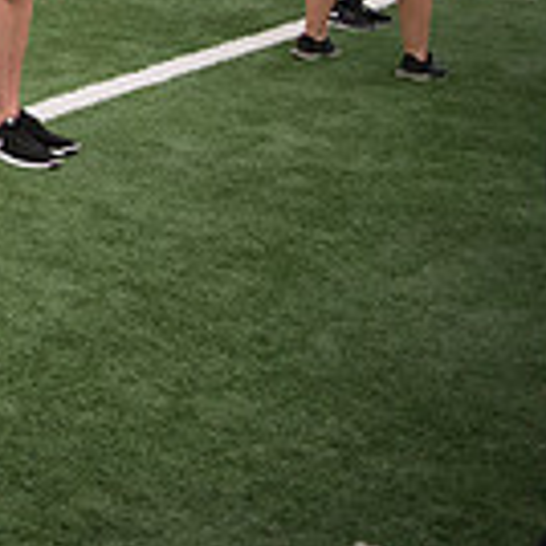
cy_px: -218
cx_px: -575
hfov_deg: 12.8
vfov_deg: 14.0
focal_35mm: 118
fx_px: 2106
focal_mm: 32
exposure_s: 1/200
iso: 2000
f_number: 2.8
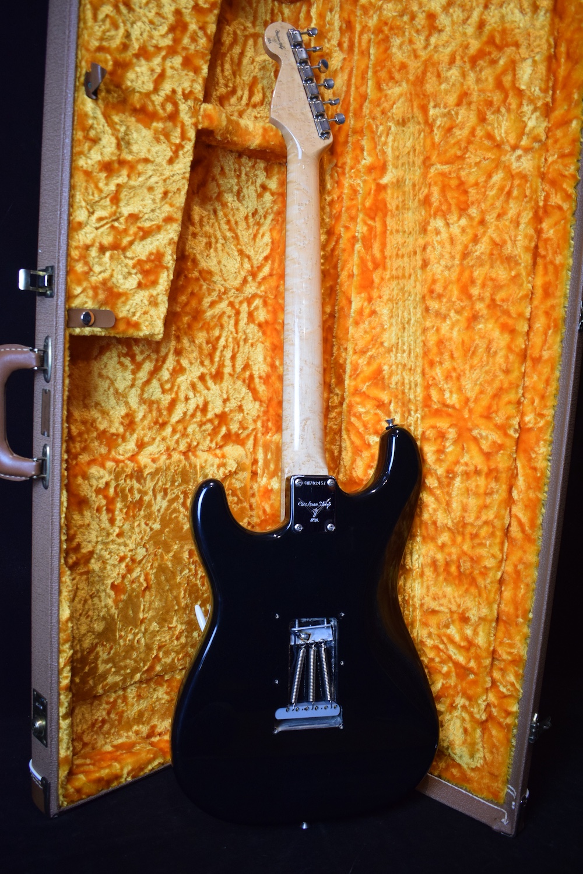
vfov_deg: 61.9
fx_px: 729
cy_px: 437
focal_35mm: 30
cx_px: 292
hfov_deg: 43.6
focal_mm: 20
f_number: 3.5
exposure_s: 1/60
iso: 1400
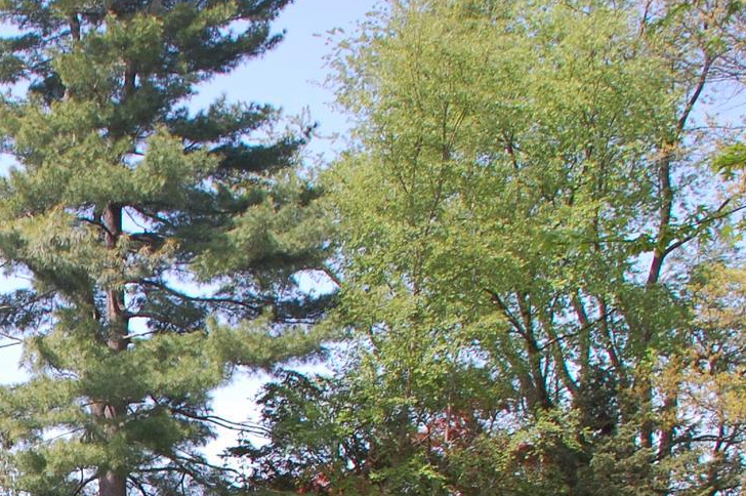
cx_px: -160
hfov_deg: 24.1
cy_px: 660
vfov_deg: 16.8
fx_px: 1573
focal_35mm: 76
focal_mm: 18
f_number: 7.1
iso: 200
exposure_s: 1/200
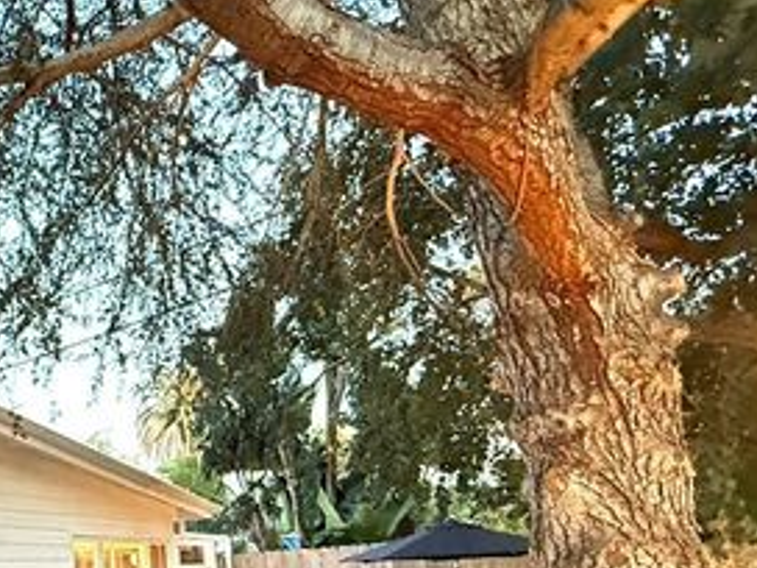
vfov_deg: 40.4
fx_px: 722
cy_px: 487
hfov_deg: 48.7
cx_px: 58
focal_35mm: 33
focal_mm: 2.22
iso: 1000
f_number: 2.2
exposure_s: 1/60
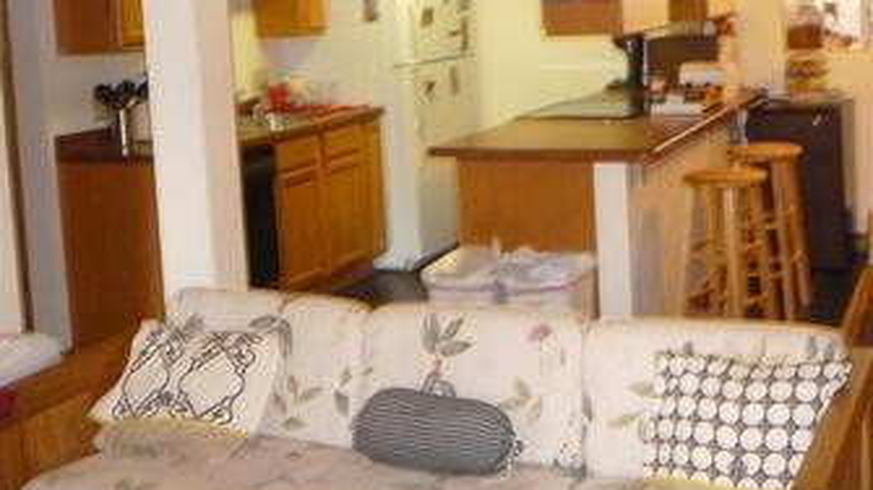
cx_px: 539
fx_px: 1157
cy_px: 104
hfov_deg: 41.1
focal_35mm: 50
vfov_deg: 23.6
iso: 400
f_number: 3.3
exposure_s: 1/8
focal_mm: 5.2
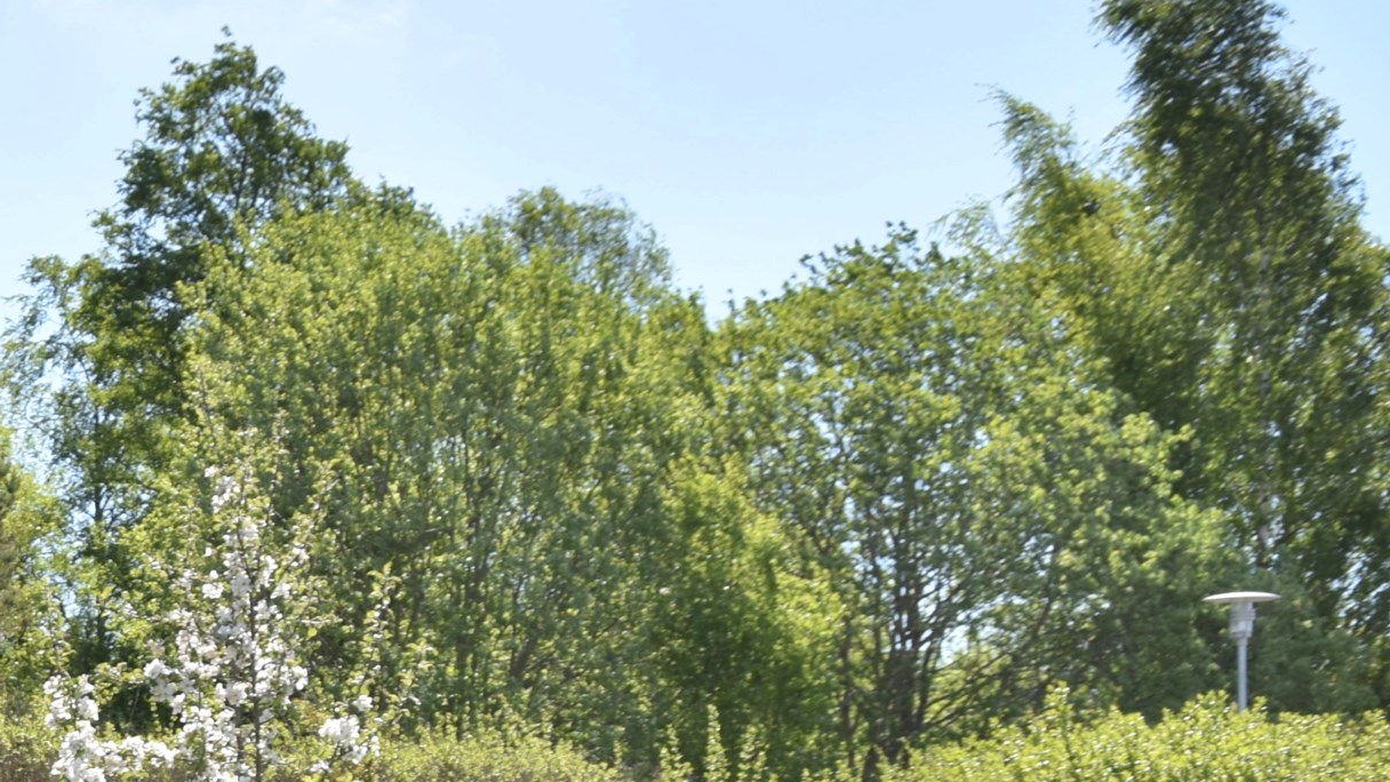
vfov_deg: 16.9
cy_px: 1045
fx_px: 2469
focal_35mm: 67
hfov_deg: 27.3
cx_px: -323
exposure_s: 1/200
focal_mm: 16
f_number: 7.1
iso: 100
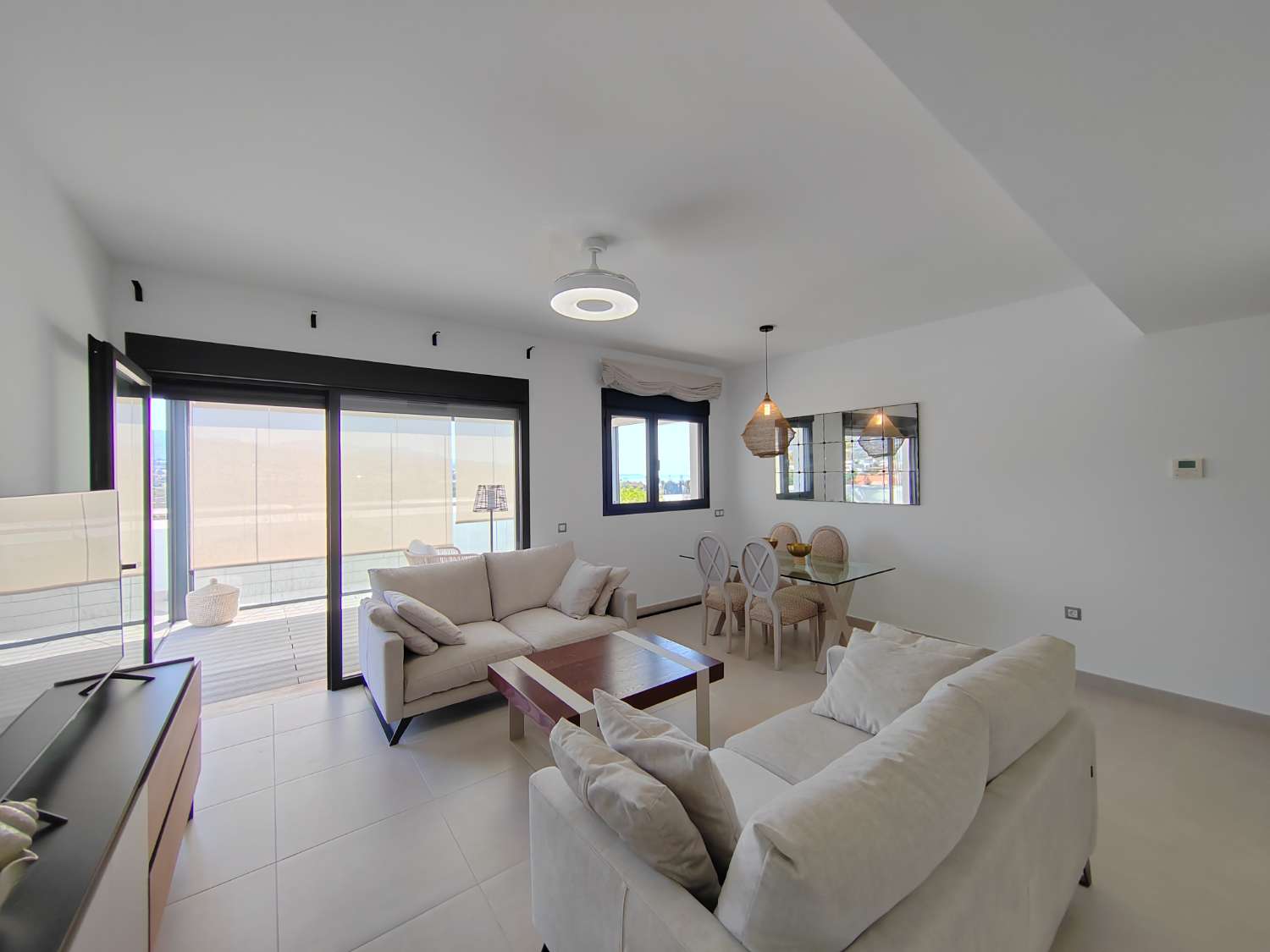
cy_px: 476
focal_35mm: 13
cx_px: 635
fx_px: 477
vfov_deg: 89.9
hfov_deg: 106.2
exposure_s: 1/100
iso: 100
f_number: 2.2
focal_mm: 2.16
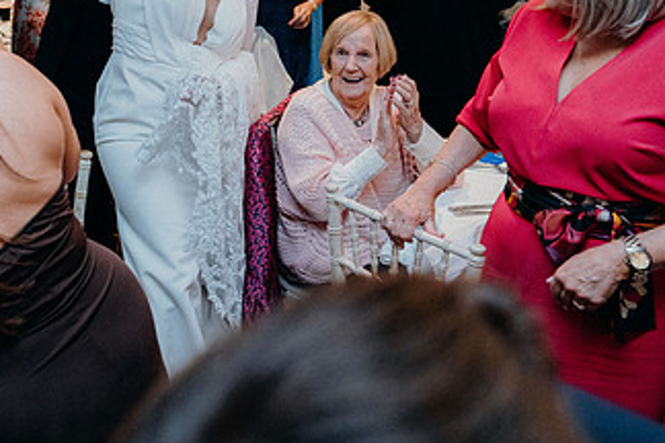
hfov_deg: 44.1
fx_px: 794
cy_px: 56
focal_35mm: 43
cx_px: 174
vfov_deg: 30.0
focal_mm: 24
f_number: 3.5
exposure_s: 1/160
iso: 2500
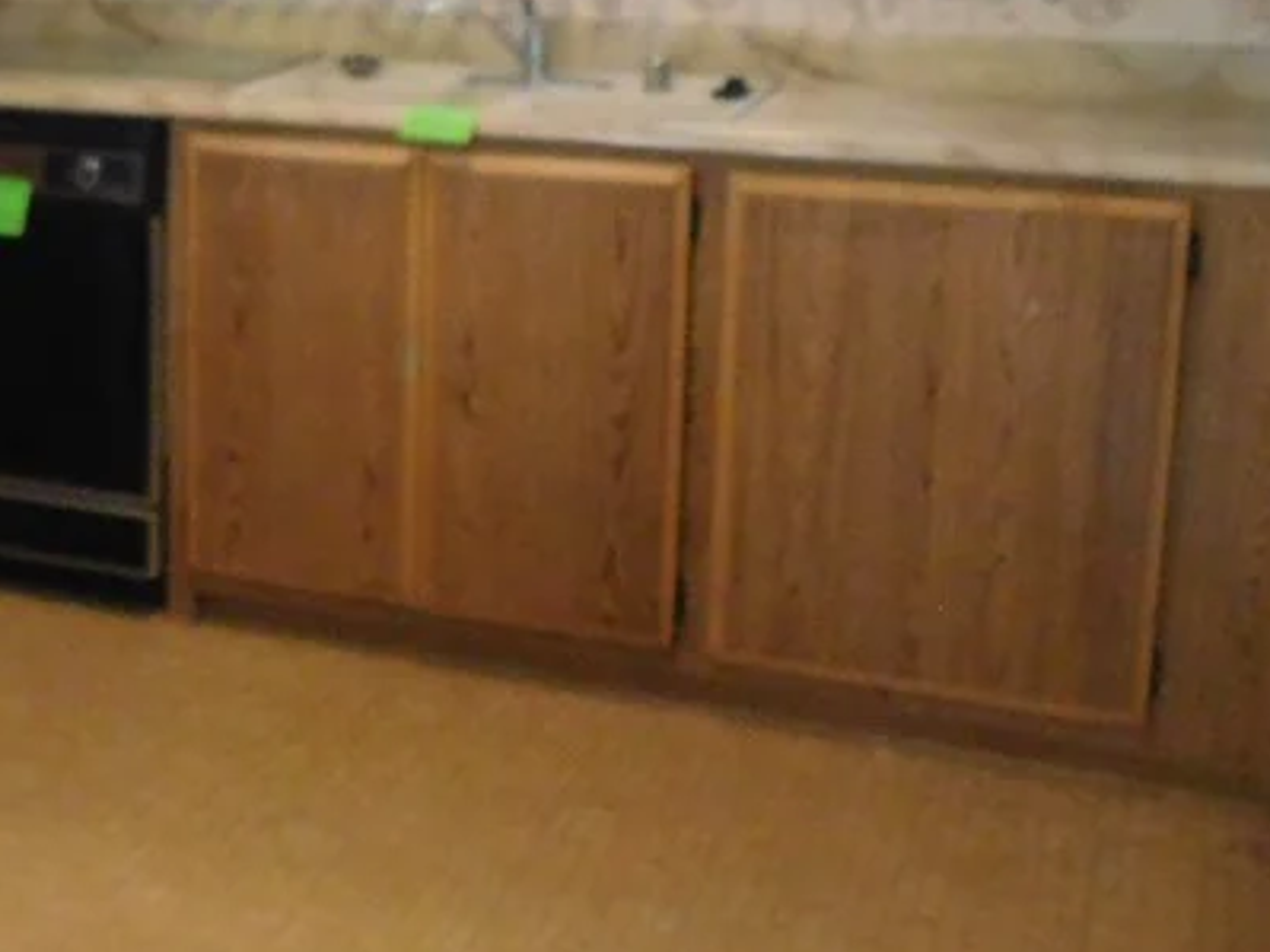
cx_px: 48
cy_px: 181
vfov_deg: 24.4
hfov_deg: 30.7
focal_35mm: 59
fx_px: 2164
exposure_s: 1/4
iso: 800
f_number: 3
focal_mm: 4
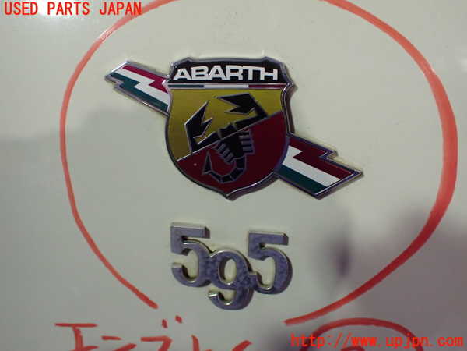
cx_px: 234
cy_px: 176
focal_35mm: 30
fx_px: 405
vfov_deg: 46.8
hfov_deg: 60.0
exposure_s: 1/100
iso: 800
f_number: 2.3
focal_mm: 5.4
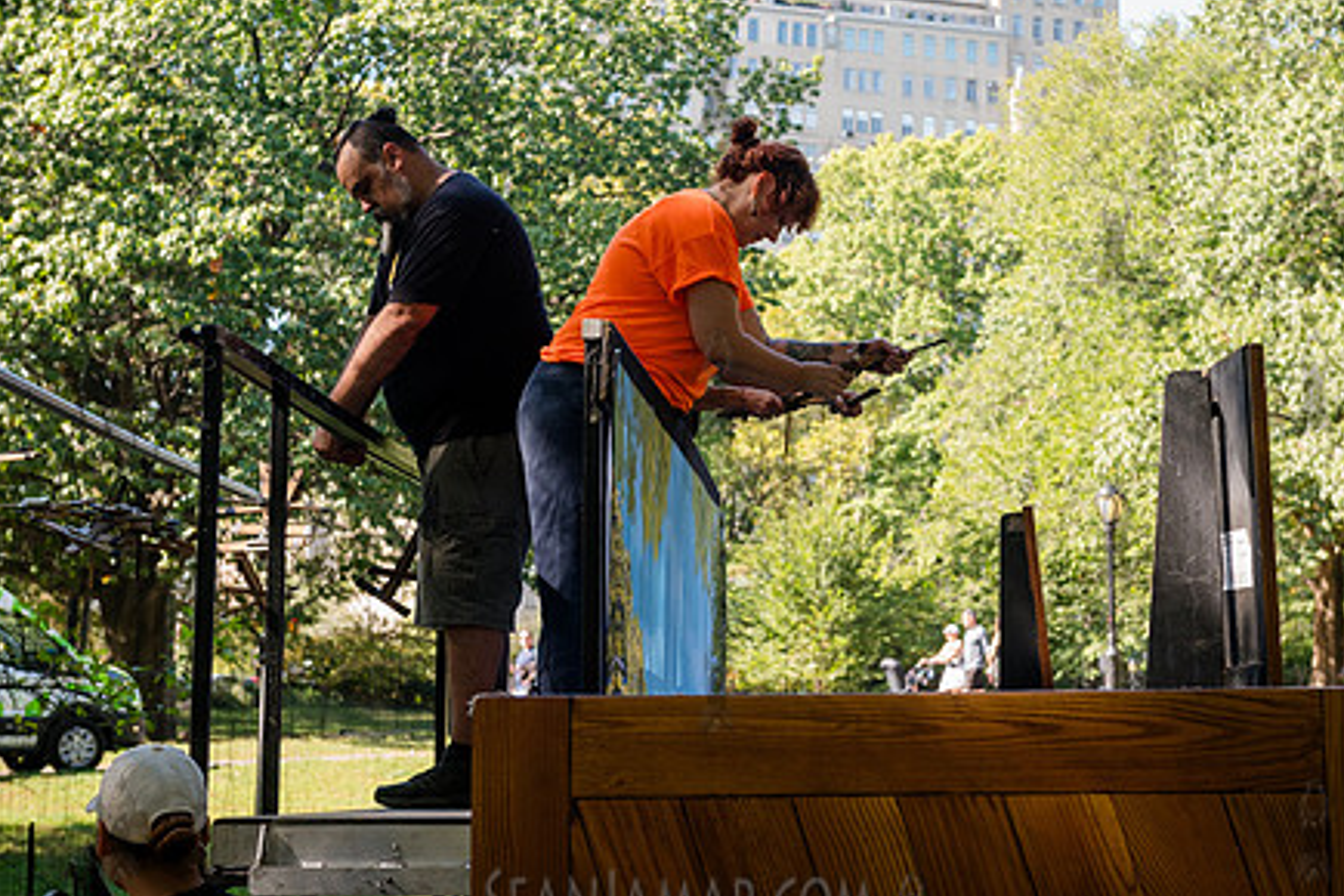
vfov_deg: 21.2
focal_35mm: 64
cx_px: 714
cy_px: 380
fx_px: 2389
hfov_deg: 31.4
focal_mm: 48
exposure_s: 1/640
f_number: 4.5
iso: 1000
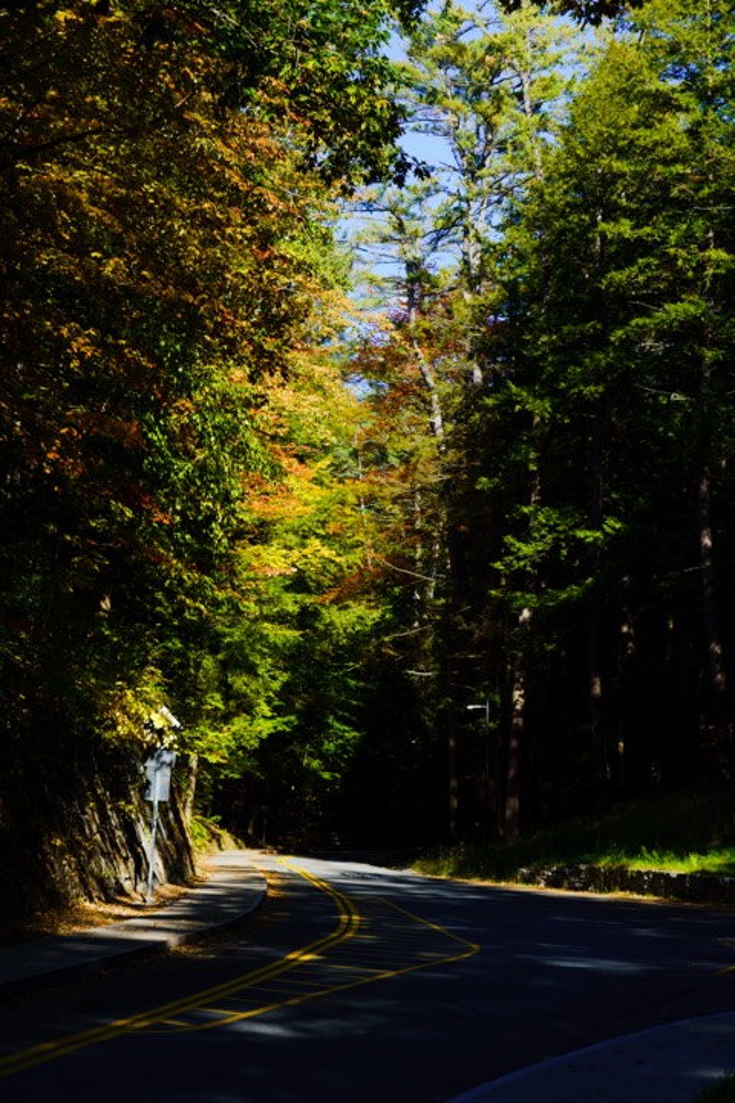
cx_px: 368
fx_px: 1837
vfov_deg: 33.4
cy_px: 552
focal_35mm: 60
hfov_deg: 22.6
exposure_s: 1/800
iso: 100
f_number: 4
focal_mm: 60
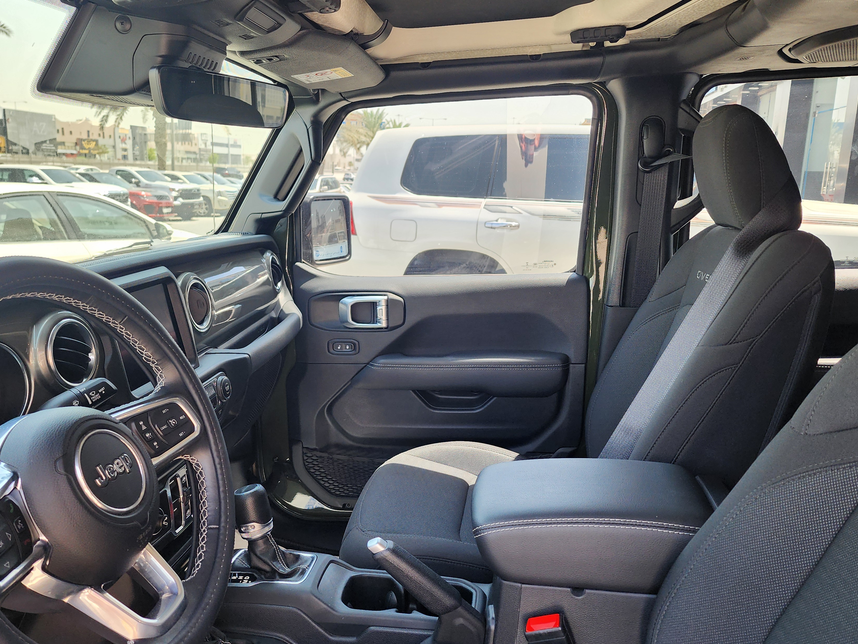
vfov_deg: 49.7
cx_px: 409
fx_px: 694
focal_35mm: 28
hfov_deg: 63.4
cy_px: 315
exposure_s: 1/180
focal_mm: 6.4
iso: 80
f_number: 1.8
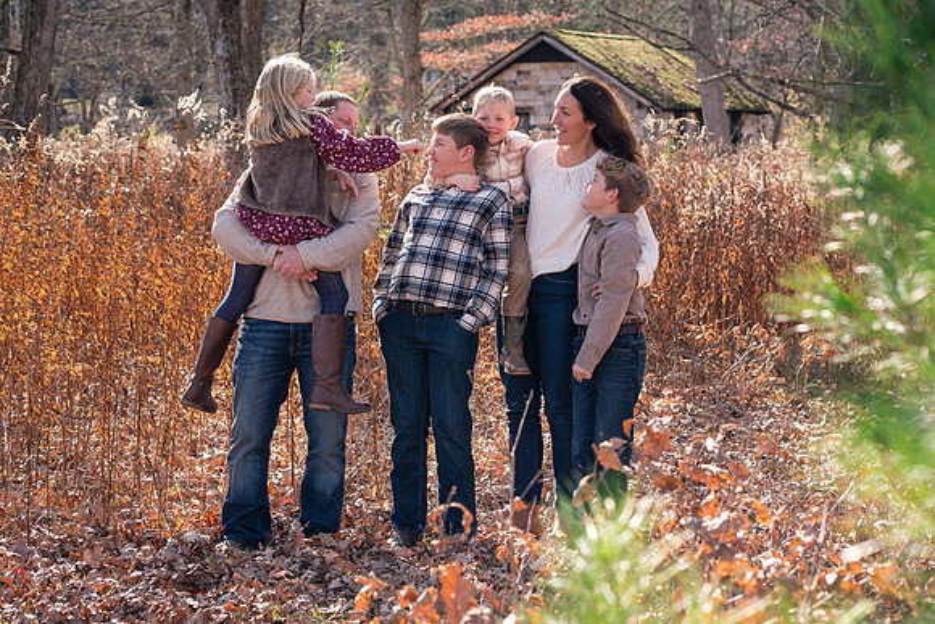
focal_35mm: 92
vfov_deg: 14.9
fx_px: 2384
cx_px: 430
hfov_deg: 22.2
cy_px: 337
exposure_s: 1/250
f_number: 6.3
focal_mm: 85
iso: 250
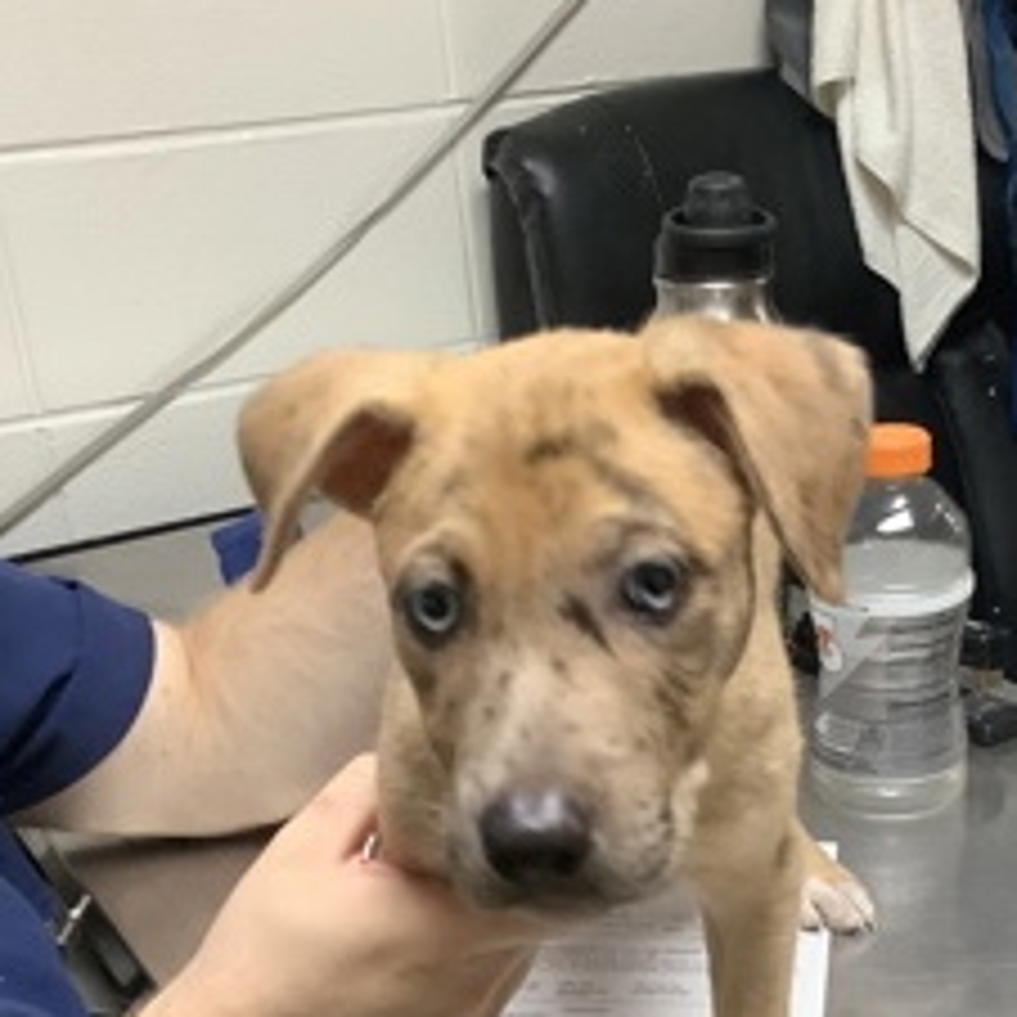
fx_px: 1695
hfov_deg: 33.2
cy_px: 747
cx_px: 664
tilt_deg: -23.7
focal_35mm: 51
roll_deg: +3.3
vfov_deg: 32.8
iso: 400
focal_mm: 3.3
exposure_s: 1/60
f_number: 2.4
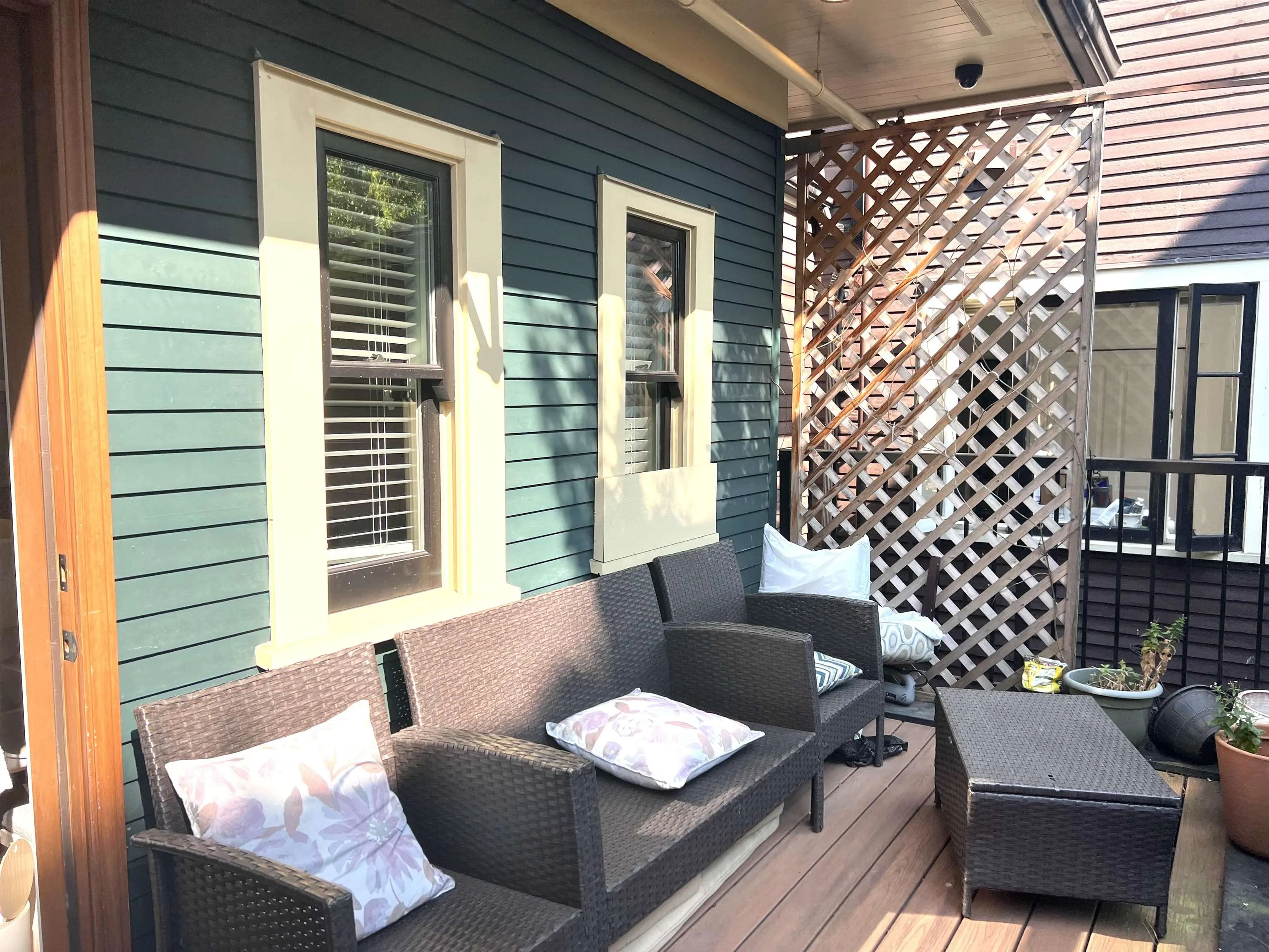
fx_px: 953
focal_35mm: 26
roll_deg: +0.4
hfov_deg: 67.3
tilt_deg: -5.7
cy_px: 476
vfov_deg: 53.1
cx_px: 634
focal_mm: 5.7
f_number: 1.5
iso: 50
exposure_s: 1/932
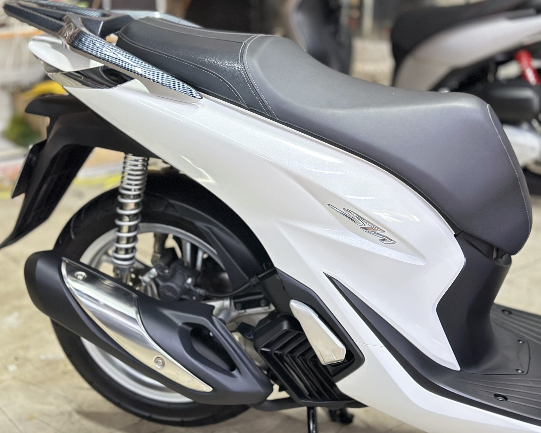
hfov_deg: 36.6
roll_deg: +1.6
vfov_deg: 29.7
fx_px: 816
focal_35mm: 51
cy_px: 212
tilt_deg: -18.8
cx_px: 249
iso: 640
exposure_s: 1/25
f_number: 1.78
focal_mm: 6.86
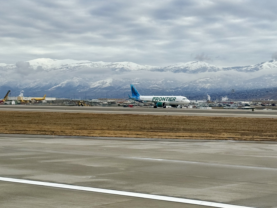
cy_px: 104
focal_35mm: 48
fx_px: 384
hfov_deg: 39.7
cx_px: 138
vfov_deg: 30.3
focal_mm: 6.86
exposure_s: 1/1597
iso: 64
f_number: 1.78
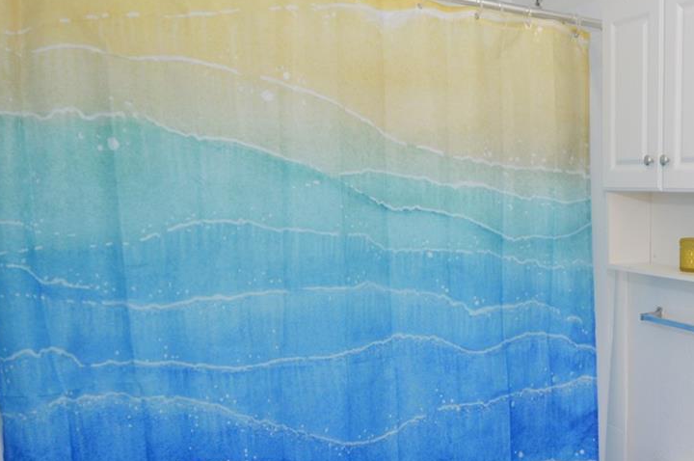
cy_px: 330
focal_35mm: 40
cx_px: 700
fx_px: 770
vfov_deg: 32.8
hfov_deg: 41.8
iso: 400
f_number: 4.5
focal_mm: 12
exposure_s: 1/80
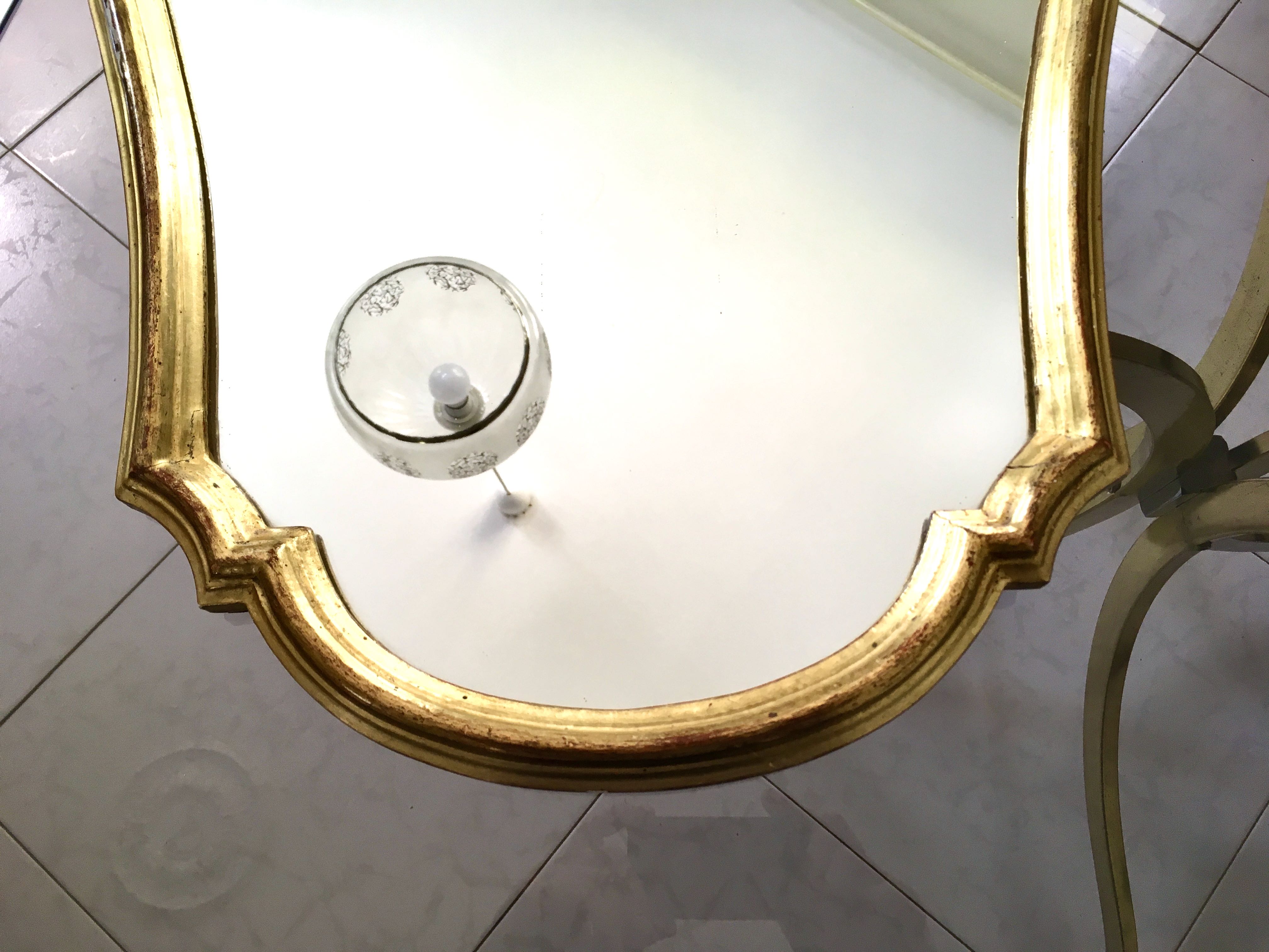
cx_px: 634
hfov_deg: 61.7
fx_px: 1063
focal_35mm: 29
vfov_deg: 48.2
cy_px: 476
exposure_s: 1/33
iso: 25
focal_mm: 4.15
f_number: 2.2
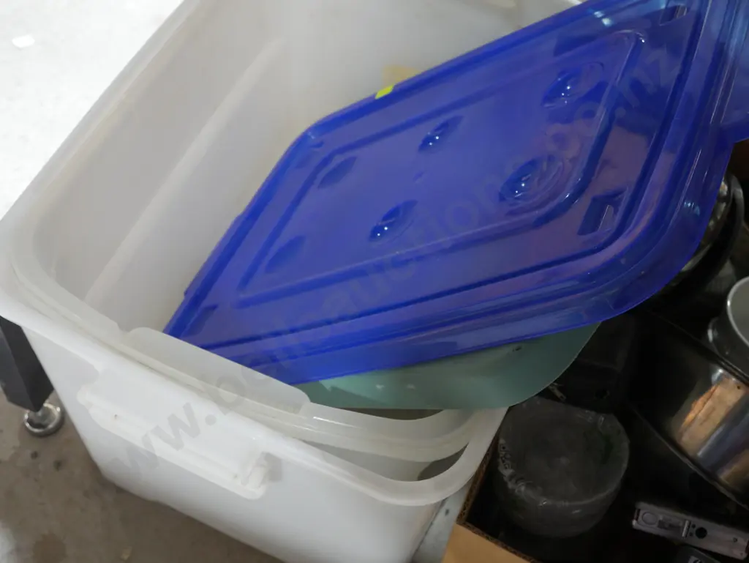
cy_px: 282
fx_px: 996
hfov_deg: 41.2
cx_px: 374
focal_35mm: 46
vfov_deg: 31.5
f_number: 5.1
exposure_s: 1/60
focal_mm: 23
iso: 1250
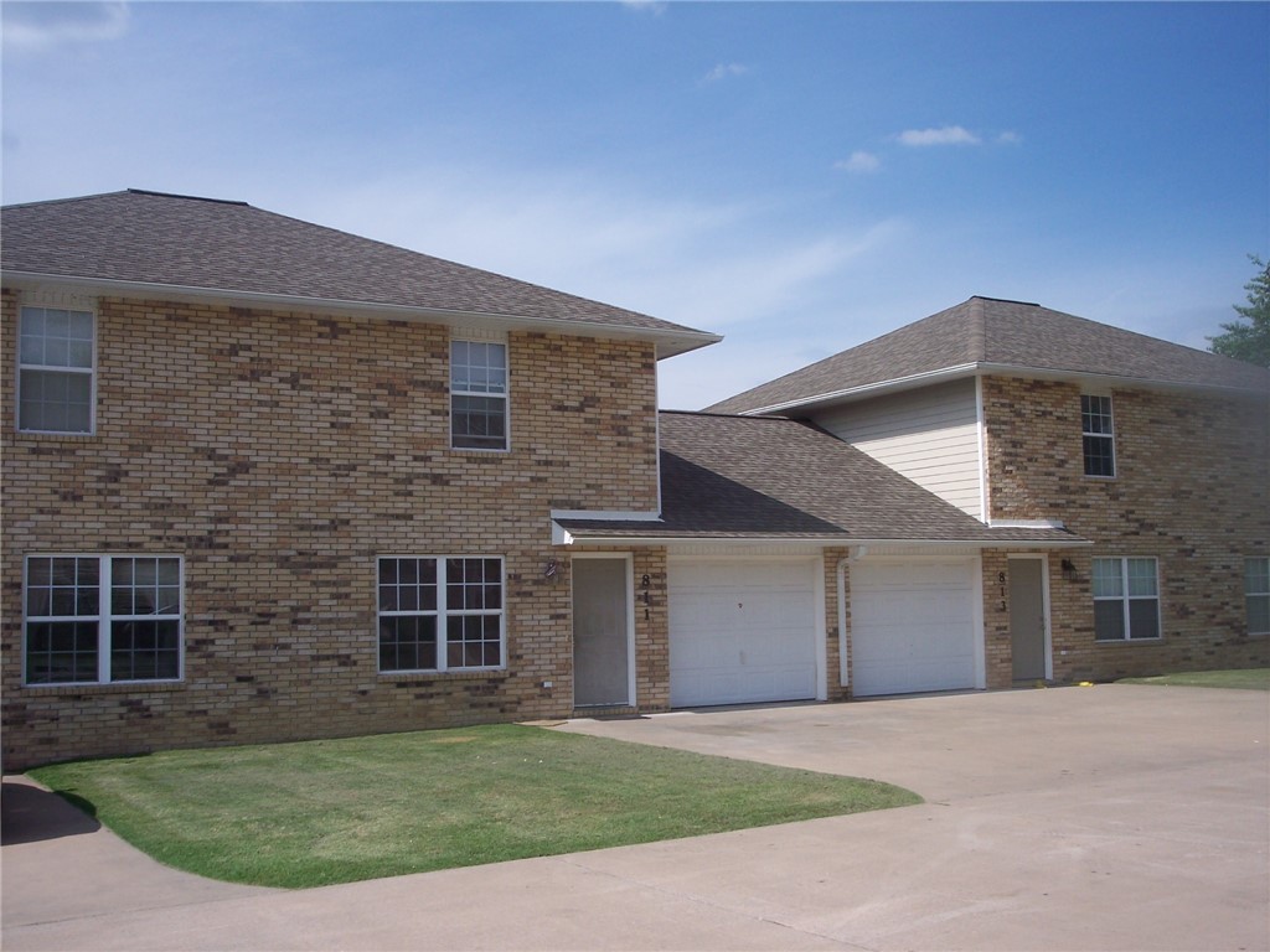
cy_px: 476
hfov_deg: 47.9
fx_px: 1431
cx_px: 635
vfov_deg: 36.8
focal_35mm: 39
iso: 100
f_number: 5.6
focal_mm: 8
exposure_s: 1/750
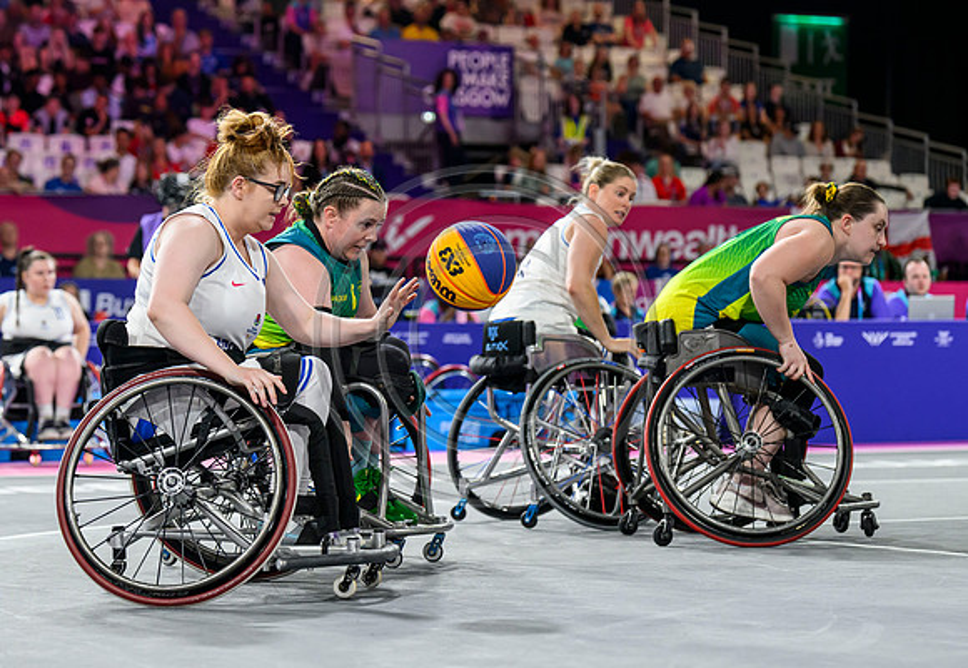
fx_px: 2902
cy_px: 321
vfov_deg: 13.1
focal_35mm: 107
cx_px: 369
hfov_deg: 18.9
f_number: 3.2
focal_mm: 85
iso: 2500
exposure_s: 1/1600
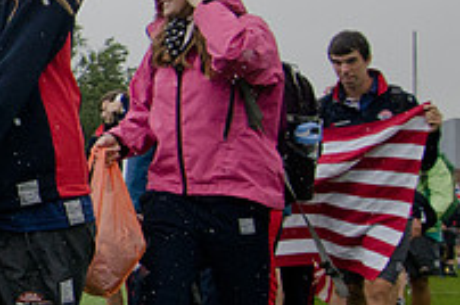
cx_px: -166
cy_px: 250
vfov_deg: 27.6
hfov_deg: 30.6
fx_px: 605
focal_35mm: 47
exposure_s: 1/2000
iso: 500
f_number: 4.5
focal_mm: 11
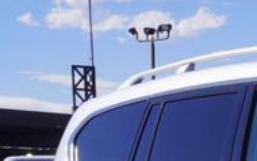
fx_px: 1268
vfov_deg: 6.7
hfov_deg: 10.2
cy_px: 449
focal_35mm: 181
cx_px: 592
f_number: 10
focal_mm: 22
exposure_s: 1/160
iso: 100
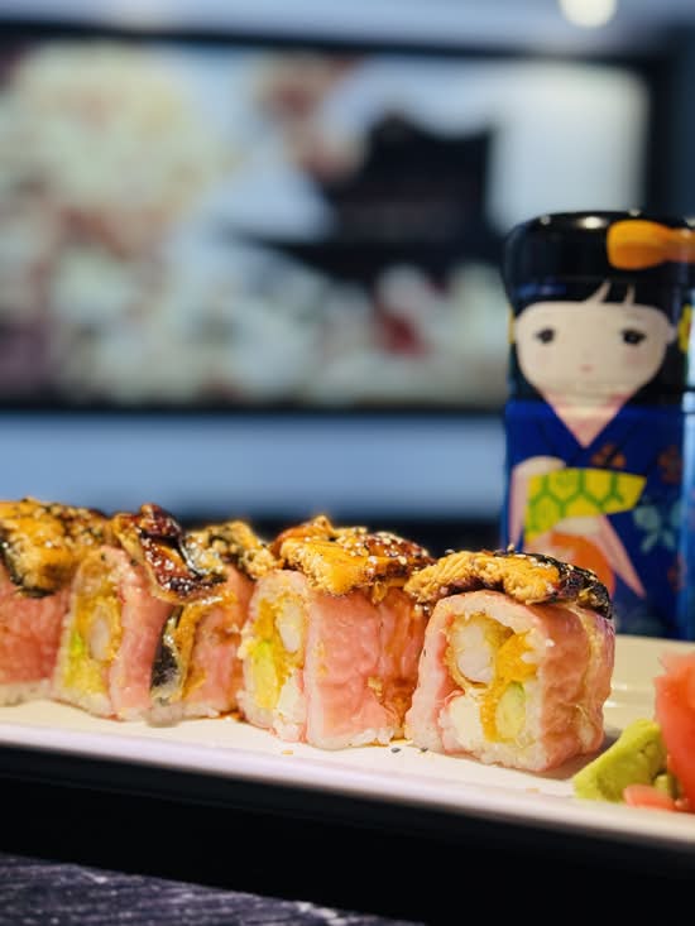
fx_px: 1285
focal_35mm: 48
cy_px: 463
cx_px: 348
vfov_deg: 39.7
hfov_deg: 30.3
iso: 64
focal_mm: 6.76
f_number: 1.78
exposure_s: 1/60
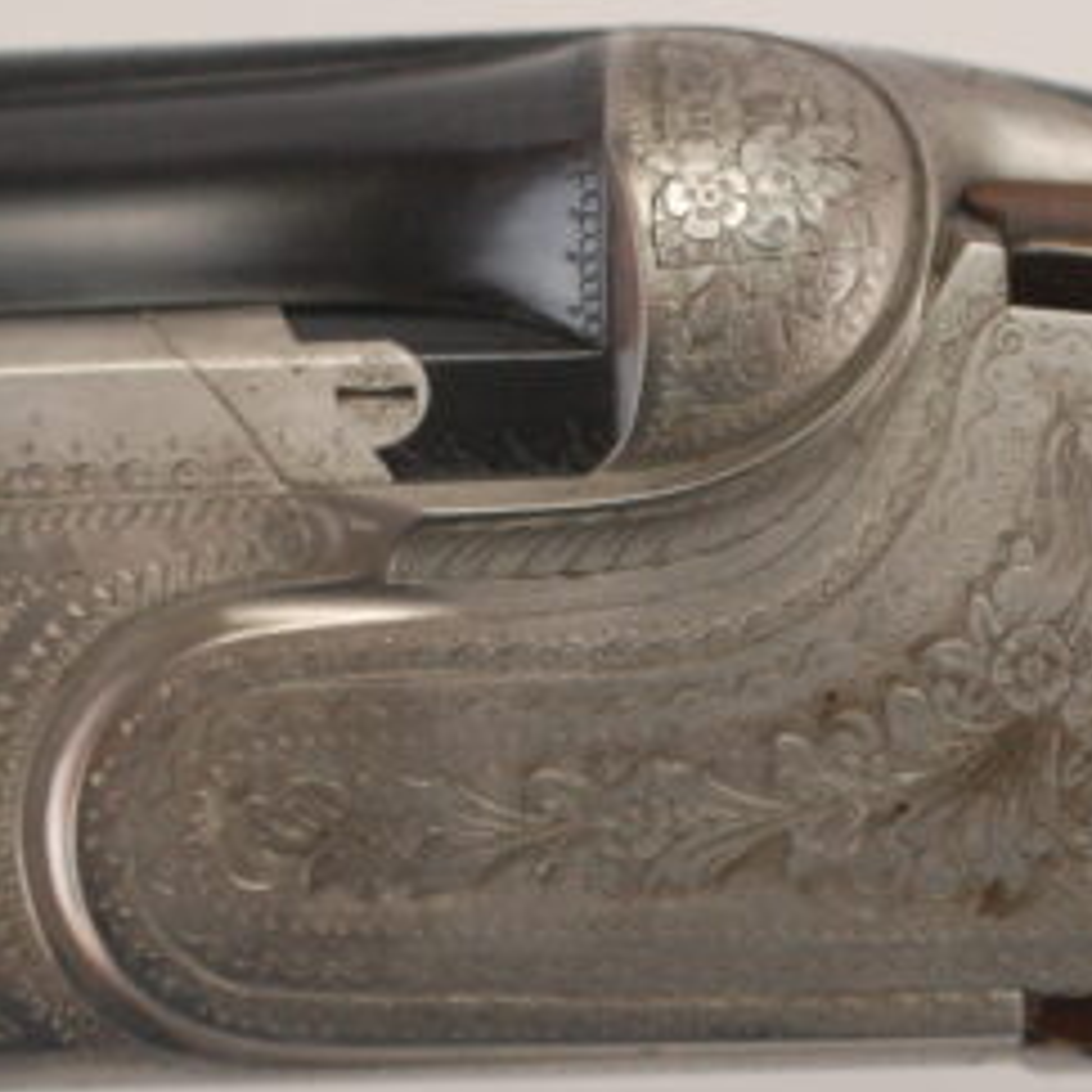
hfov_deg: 10.4
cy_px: 795
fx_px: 5996
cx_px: 782
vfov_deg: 10.4
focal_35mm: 168
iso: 800
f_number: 5
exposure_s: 1/100
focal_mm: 40
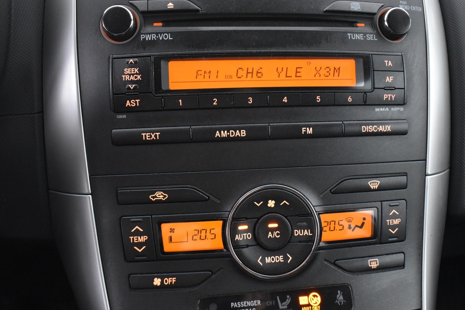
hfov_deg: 58.6
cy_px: 163
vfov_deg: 41.1
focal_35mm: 32
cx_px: 258
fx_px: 413
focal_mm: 18
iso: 3200
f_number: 3.5
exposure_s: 1/15
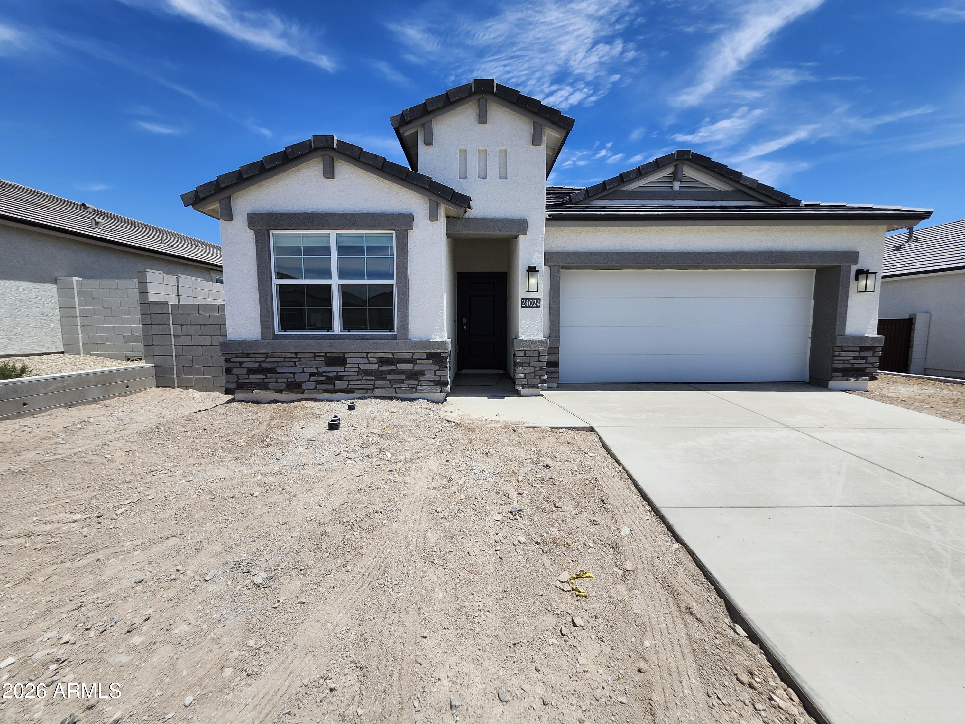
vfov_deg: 89.9
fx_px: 362
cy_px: 362
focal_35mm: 13
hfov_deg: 106.2
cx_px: 482
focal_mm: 1.74
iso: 40
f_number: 2.2
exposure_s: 1/2218
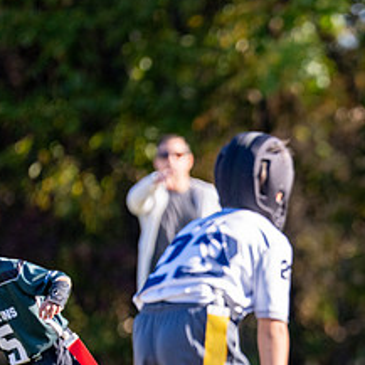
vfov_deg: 2.8
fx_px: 7527
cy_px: 334
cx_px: 409
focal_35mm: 631
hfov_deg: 2.8
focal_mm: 200
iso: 200
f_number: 2.8
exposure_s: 1/2000
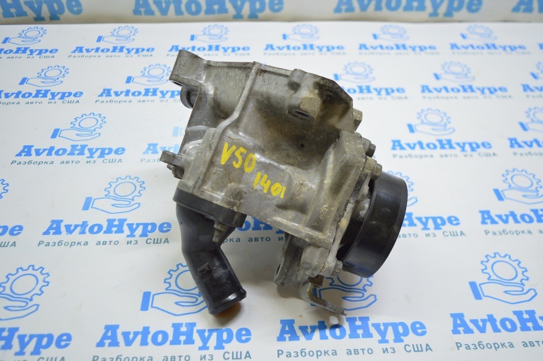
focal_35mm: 33
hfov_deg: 57.3
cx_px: 272
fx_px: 497
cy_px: 180
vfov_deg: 39.9
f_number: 3.8
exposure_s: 1/50
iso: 400
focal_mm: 22
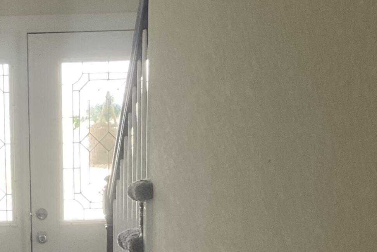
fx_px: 974
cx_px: -7
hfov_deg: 21.1
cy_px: 300
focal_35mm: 93
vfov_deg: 14.3
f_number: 1.8
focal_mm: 3
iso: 125
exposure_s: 1/60
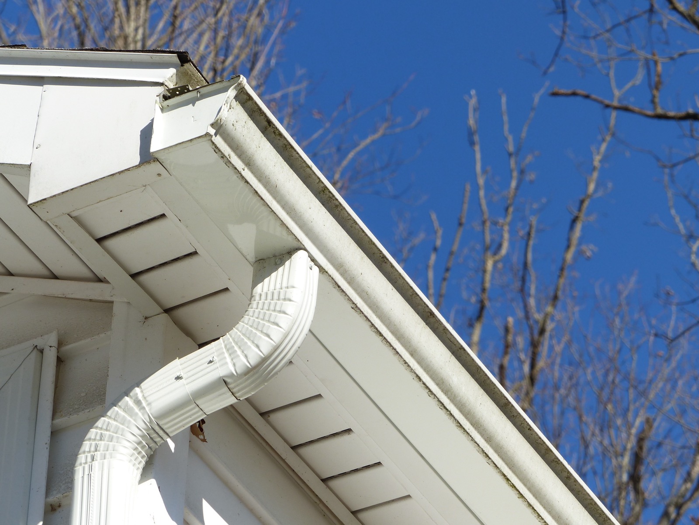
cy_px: 262
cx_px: 350
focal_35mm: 221
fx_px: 4463
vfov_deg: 6.7
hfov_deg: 9.0
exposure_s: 1/1300
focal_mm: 39.8
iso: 100
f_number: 4
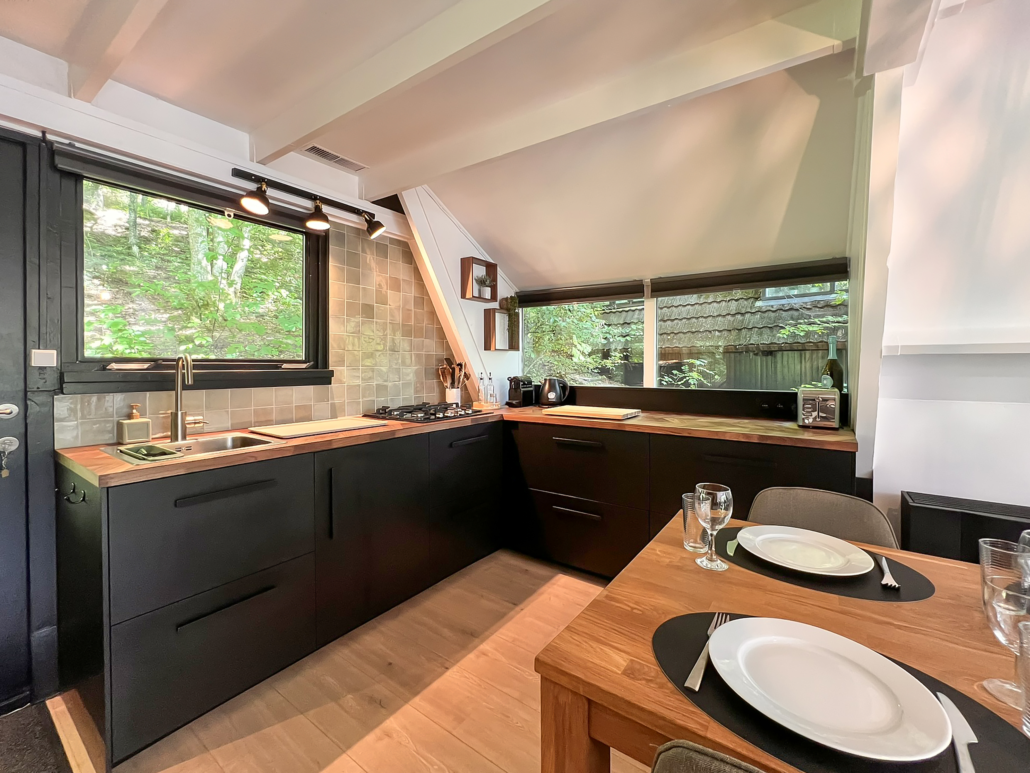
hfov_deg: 106.2
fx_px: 387
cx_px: 515
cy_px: 386
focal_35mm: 13
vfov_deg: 89.9
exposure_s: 1/50
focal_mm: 1.57
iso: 400
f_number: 1.8
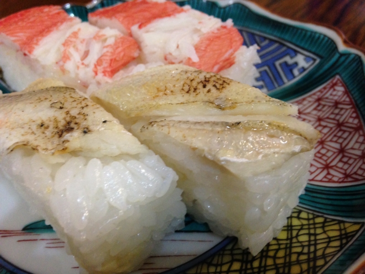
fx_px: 348
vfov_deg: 42.9
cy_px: 137
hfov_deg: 55.4
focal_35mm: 33
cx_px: 182
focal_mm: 4.12
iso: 320
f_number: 2.4
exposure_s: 1/20
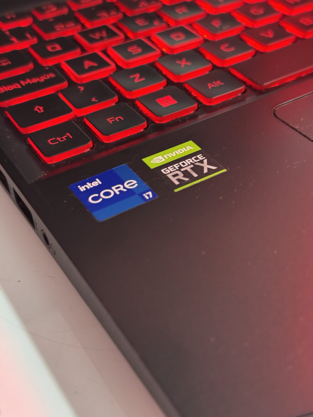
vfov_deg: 39.7
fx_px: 579
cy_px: 208
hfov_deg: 30.3
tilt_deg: -40.1
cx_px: 156
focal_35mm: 48
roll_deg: +4.3
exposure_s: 1/32
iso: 500
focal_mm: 6.76
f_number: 1.78
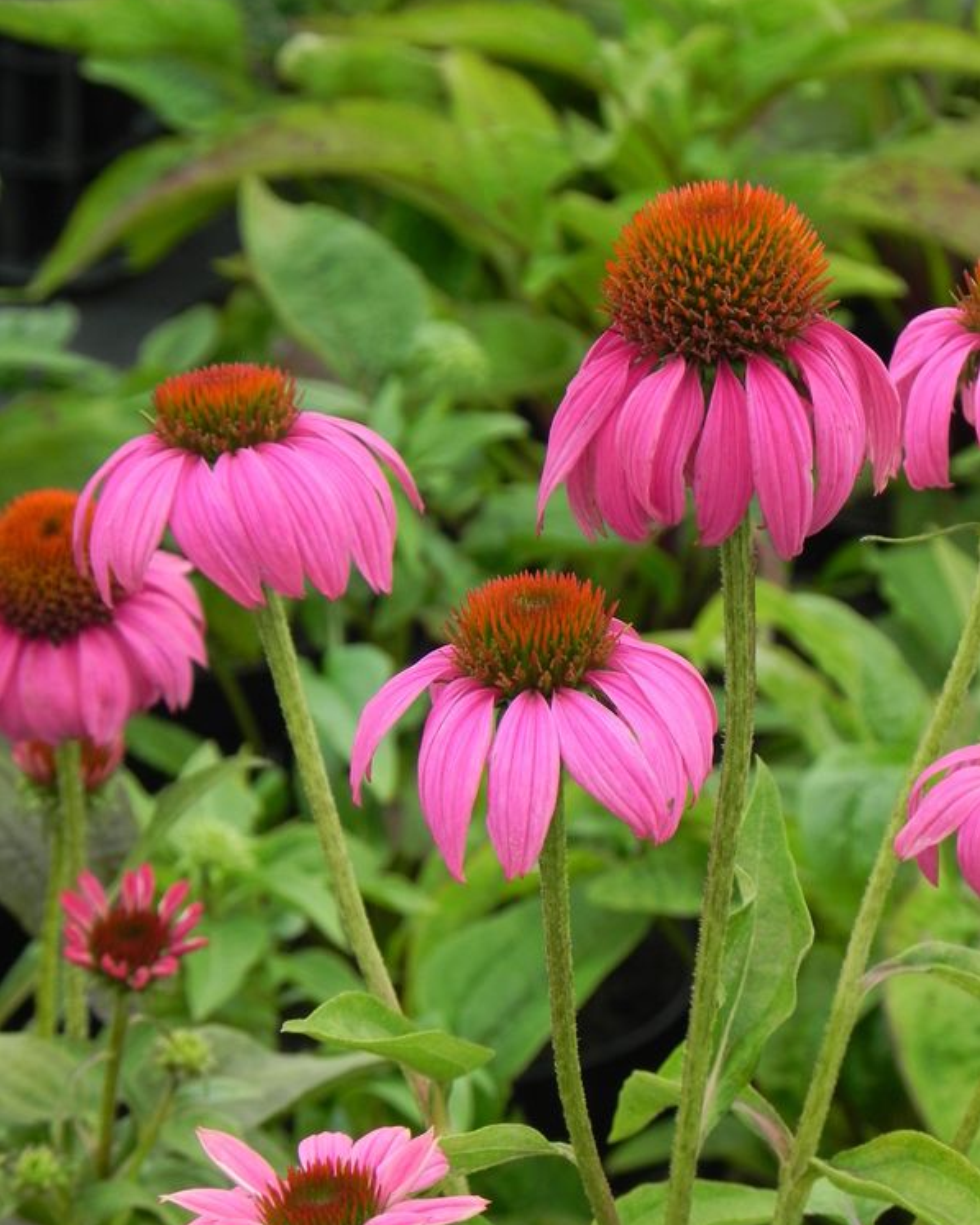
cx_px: 491
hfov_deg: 7.0
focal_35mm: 222
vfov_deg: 8.7
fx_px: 8047
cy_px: 640
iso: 160
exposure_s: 1/250
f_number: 5
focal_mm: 37.7
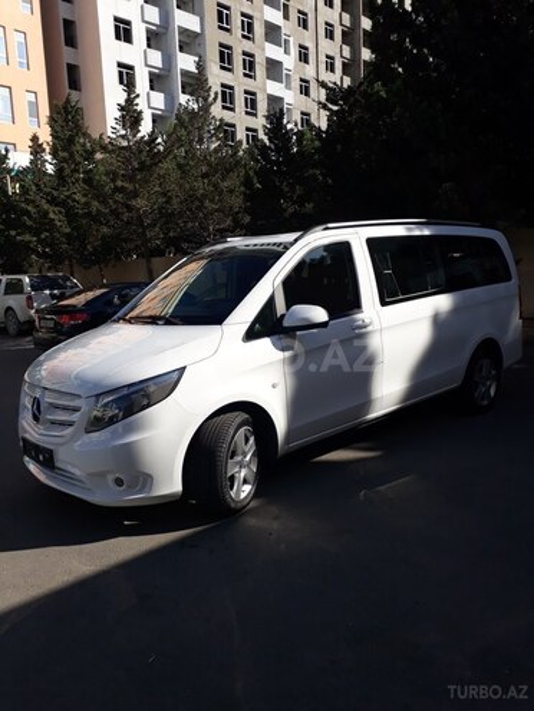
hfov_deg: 51.4
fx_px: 555
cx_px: 267
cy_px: 356
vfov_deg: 65.3
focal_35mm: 27
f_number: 1.9
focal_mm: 3.6
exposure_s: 1/1529
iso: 40
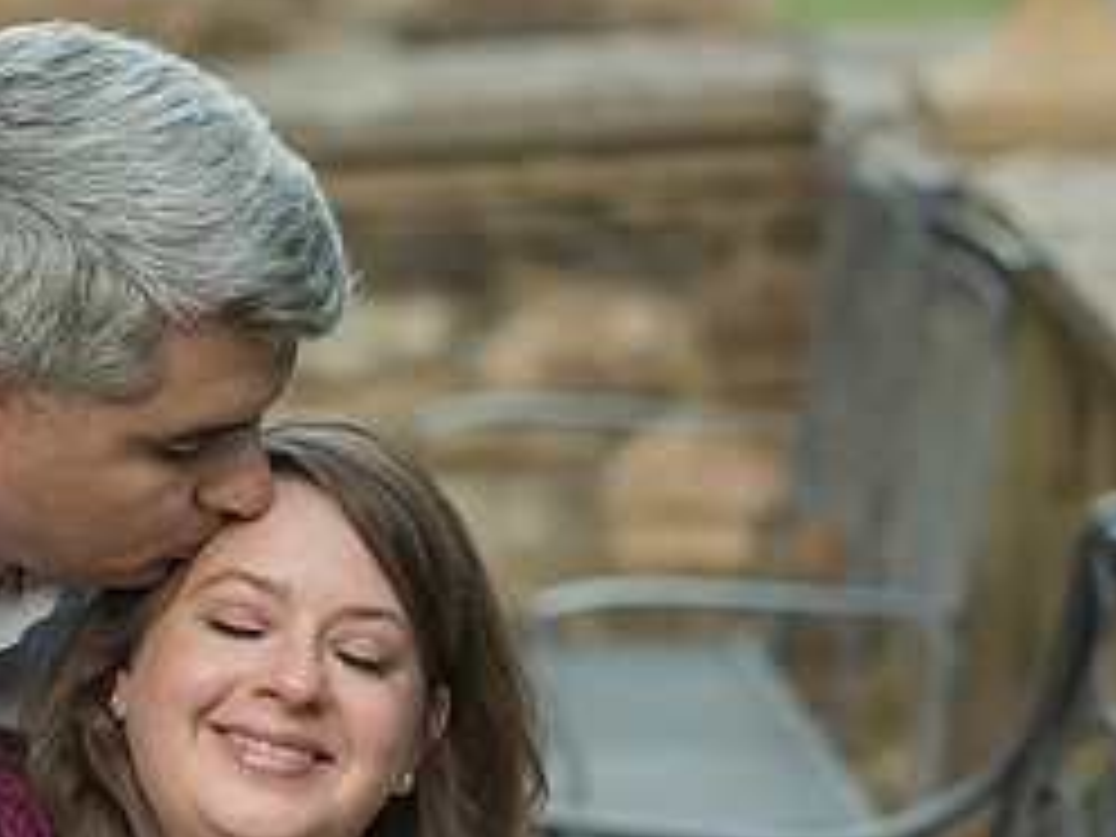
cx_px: 300
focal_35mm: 236
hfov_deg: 8.4
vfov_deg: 6.3
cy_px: 647
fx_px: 7609
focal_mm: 98
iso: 800
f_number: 3.2
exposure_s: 1/640
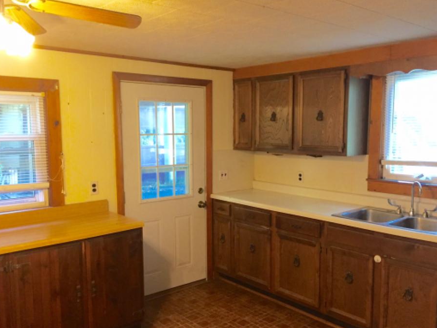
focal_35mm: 33
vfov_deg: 43.0
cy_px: 177
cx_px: 227
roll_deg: -1.0
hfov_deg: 55.3
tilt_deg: -5.0
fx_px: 417
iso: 160
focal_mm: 4.15
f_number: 2.2
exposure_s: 1/30
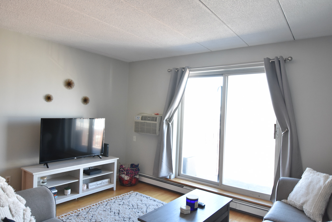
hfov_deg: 73.7
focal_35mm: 24
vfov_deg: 53.2
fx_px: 221
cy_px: 111
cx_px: 166
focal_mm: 16
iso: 1000
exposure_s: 1/200
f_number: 2.8
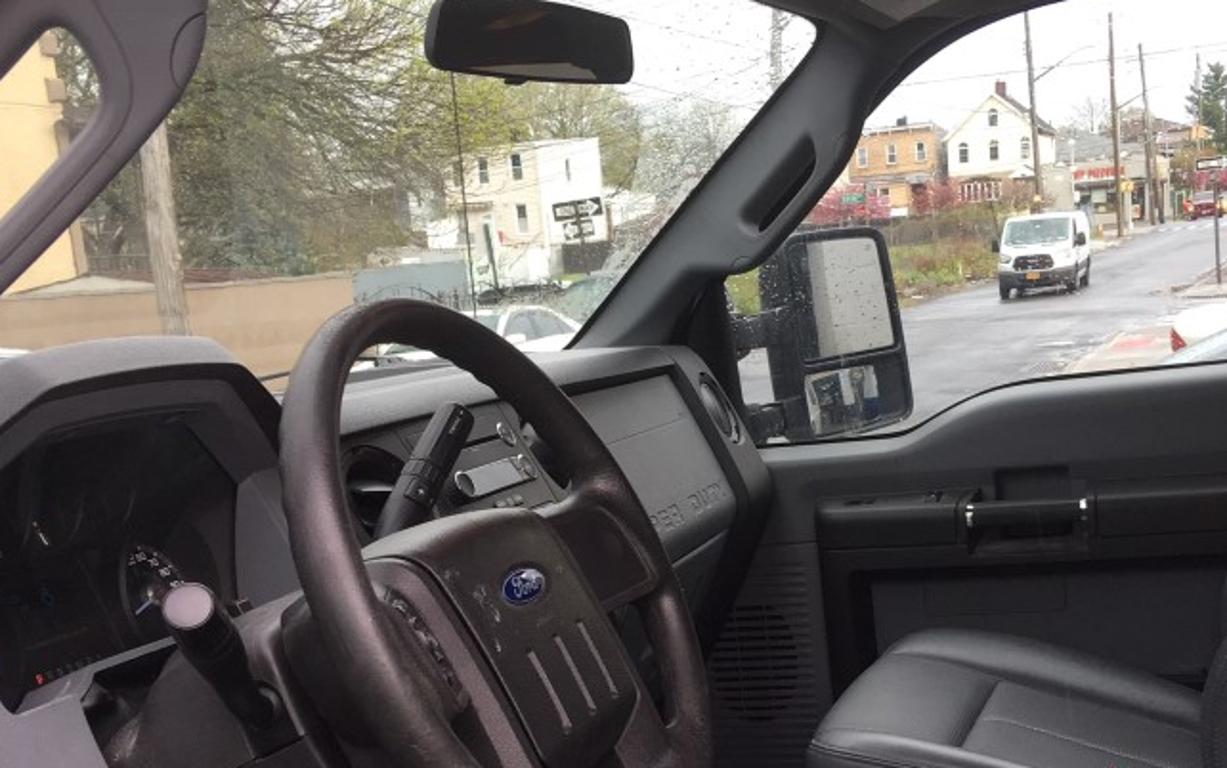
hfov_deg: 40.9
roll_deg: +4.4
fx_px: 1639
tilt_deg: -10.8
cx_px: 736
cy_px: 560
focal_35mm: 49
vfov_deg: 26.1
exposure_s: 1/120
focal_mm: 4.15
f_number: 2.2
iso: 32
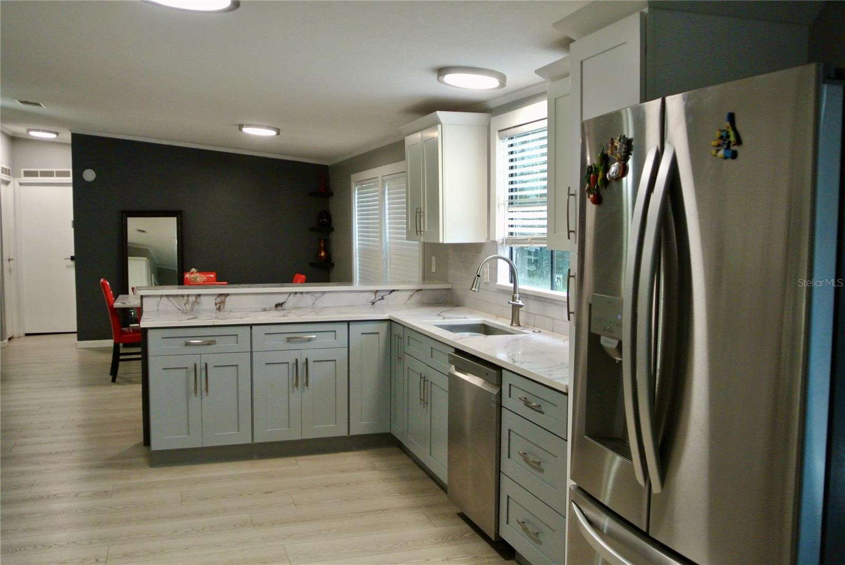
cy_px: 282
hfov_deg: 55.8
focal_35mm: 34
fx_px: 799
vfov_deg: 39.0
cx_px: 422
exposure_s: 1/60
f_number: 3.8
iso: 640
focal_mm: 12.7
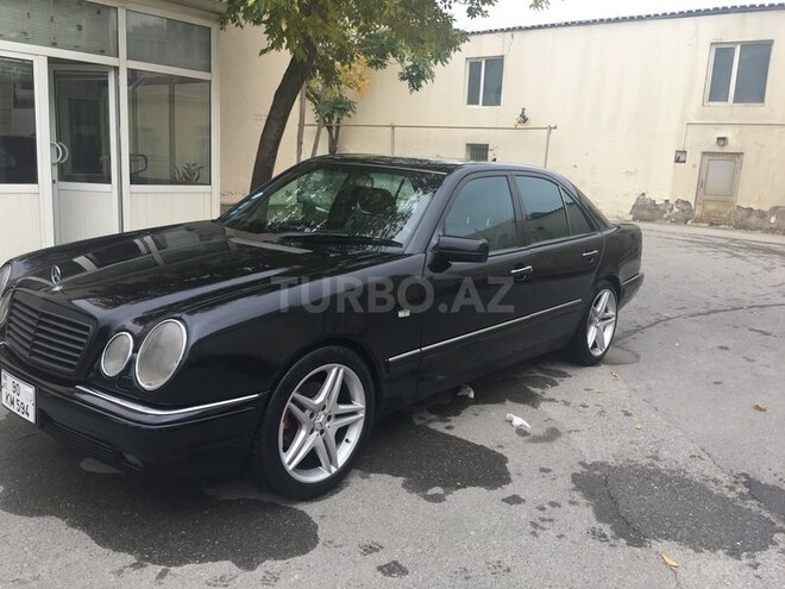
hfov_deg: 61.7
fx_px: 658
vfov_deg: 48.2
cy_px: 294
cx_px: 392
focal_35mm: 29
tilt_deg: -11.3
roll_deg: -2.4
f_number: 2.2
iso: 25
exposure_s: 1/100
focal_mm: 4.15
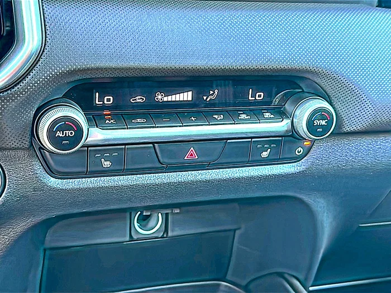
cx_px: 196
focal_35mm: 44
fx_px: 497
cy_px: 146
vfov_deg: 32.9
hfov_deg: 42.9
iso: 250
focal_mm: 6.86
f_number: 1.78
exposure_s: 1/51
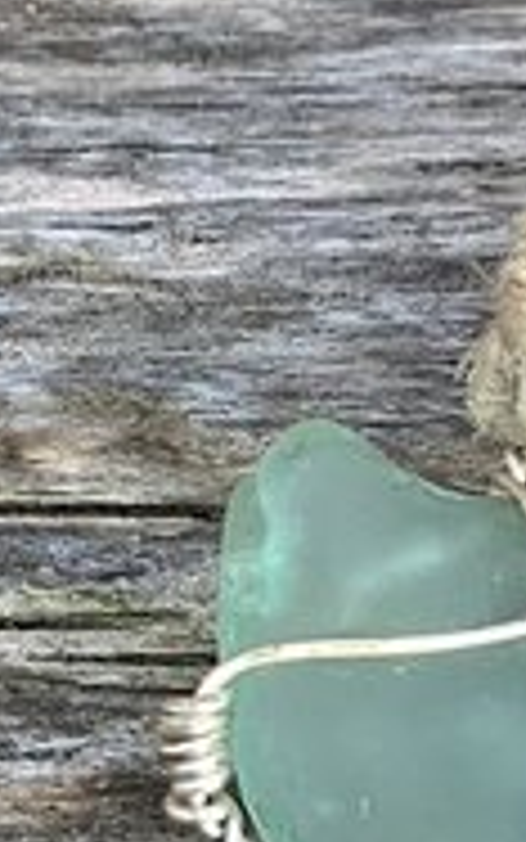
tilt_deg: -52.5
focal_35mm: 106
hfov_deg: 12.3
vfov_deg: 19.6
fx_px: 2429
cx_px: 139
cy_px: 416
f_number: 1.8
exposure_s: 1/67
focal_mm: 3.99
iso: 80
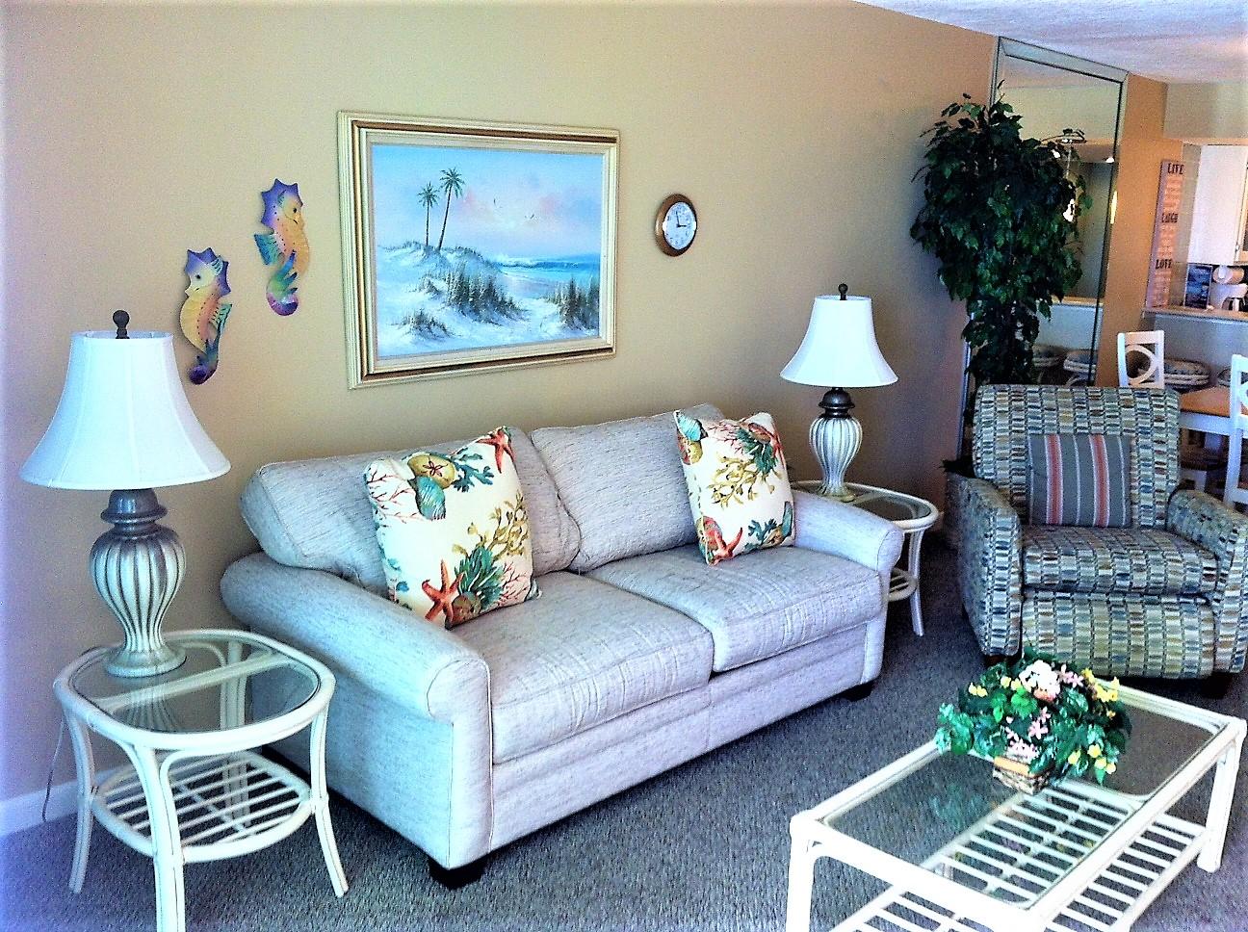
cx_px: 624
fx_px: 1260
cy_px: 466
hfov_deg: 52.7
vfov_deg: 40.6
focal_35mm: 35
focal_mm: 3.85
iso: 80
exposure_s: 1/33
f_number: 2.8
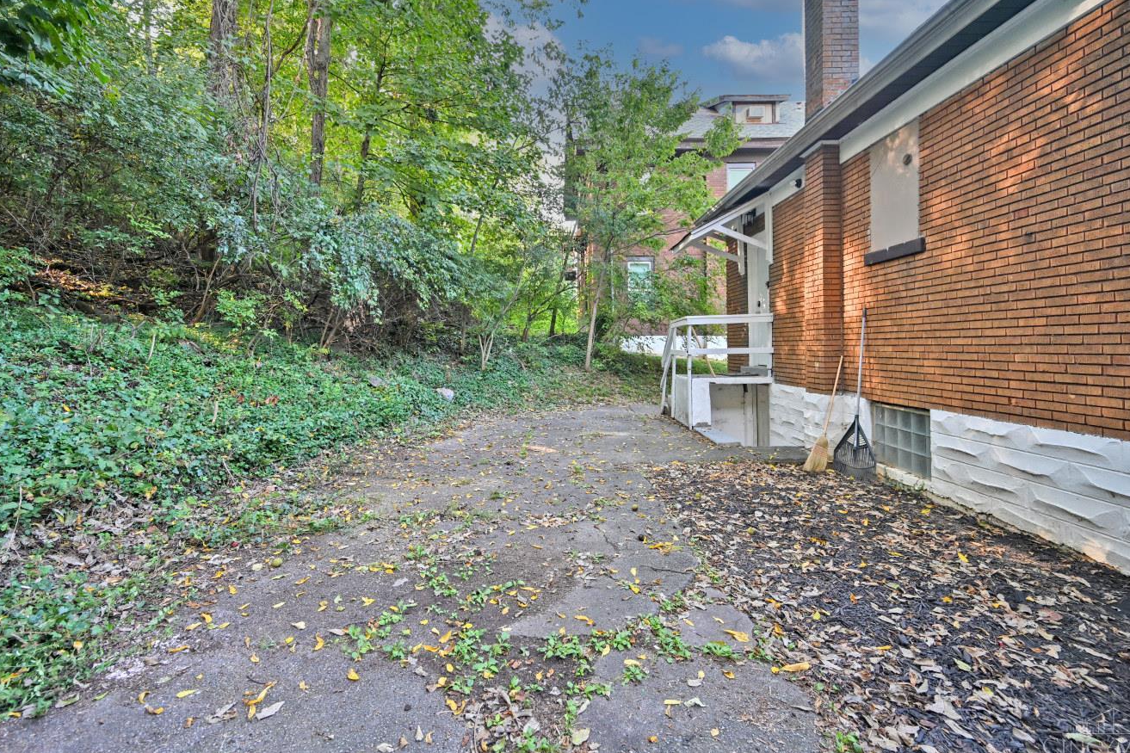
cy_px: 346
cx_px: 529
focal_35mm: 16
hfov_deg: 96.6
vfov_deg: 73.6
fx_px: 502
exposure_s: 1/125
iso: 400
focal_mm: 14
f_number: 4
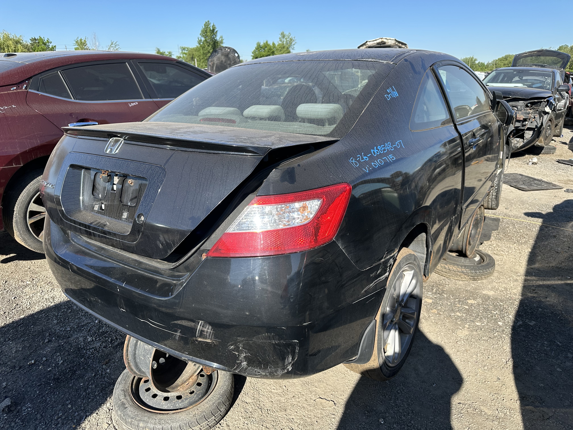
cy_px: 215
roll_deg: -0.4
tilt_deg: -19.4
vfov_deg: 56.8
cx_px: 286
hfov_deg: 71.6
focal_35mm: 24
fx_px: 397
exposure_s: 1/1812
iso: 80
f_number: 1.78
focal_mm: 6.86
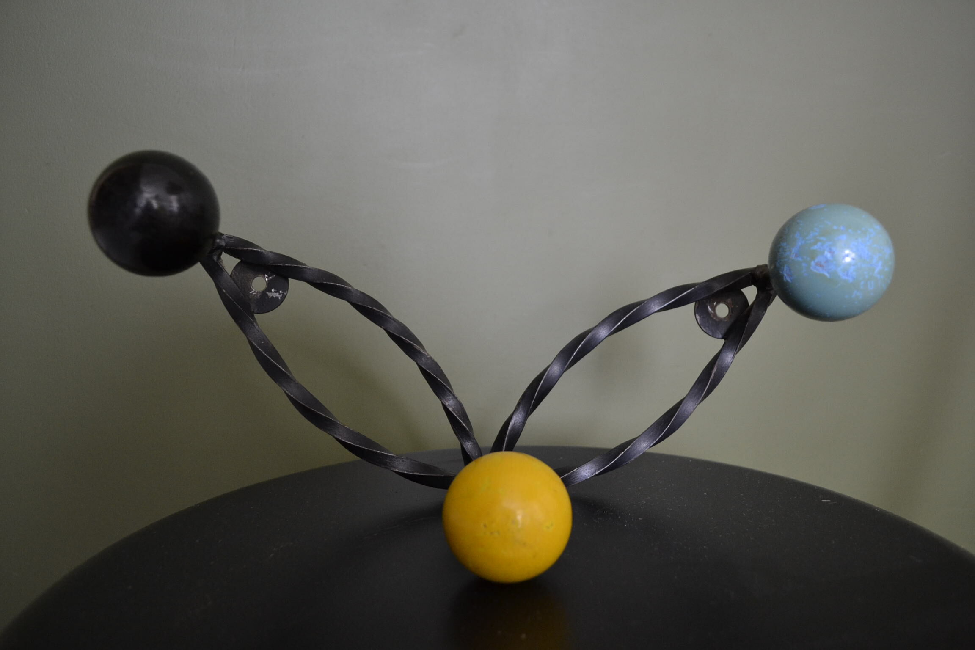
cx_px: 488
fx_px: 731
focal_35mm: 27
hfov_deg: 67.4
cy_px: 325
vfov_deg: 47.9
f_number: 3.5
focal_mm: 18
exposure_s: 1/60
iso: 1000
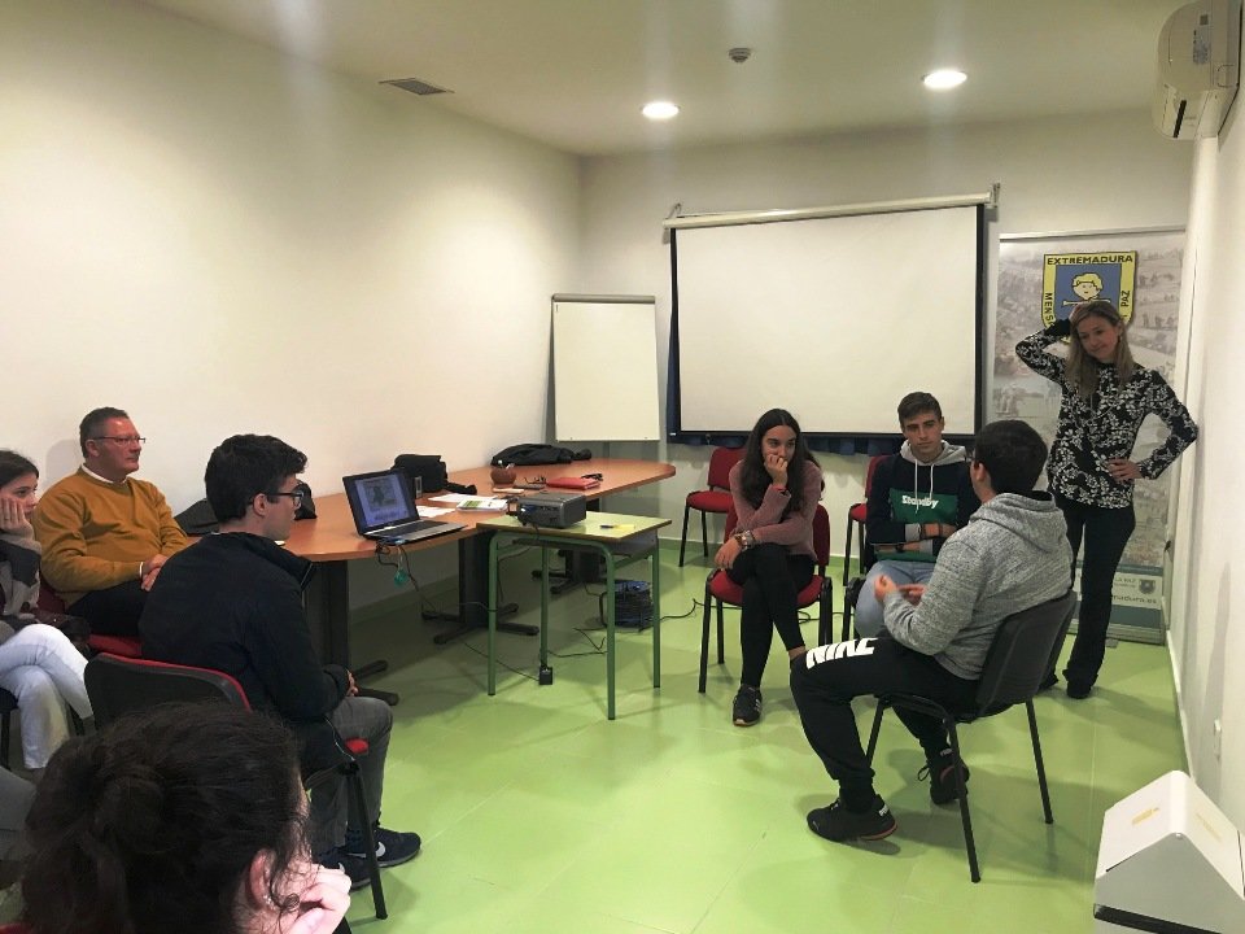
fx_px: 1007
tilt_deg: -6.9
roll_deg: +0.0
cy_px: 467
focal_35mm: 28
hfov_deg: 63.4
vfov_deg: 49.7
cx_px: 622
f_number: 1.8
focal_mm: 3.99
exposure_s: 1/20
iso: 40
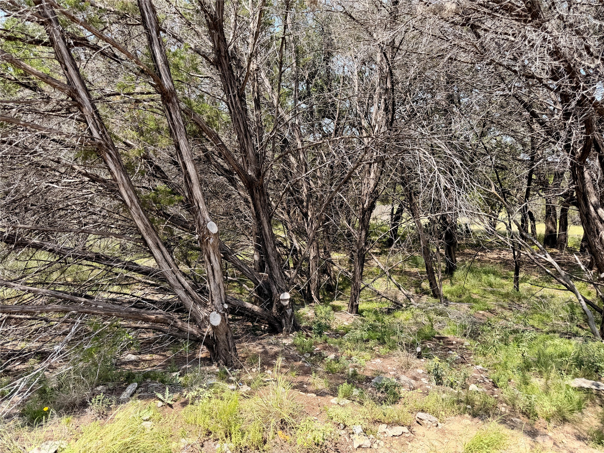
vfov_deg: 56.8
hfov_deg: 71.6
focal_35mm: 24
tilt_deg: -8.5
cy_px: 226
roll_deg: +1.3
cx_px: 302
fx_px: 419
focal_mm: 6.76
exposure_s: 1/1192
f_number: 1.78
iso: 80
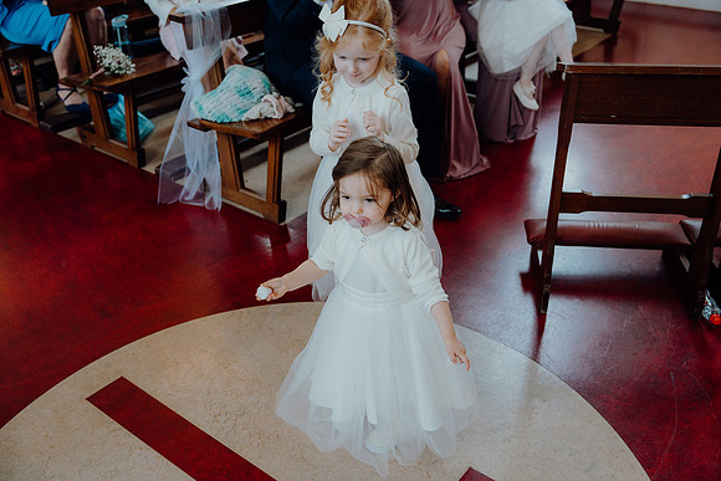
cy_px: 240
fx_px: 701
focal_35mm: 35
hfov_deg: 54.4
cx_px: 360
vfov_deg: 37.9
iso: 400
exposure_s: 1/200
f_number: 2.8
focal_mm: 35
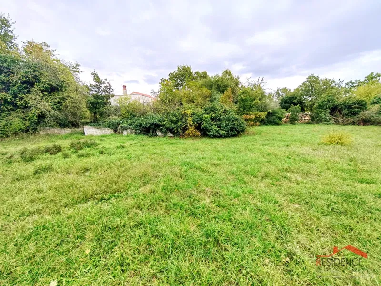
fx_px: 143
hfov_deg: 106.2
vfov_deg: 89.9
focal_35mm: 13
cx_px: 190
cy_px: 143
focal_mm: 1.76
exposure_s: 1/231
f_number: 2.2
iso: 50
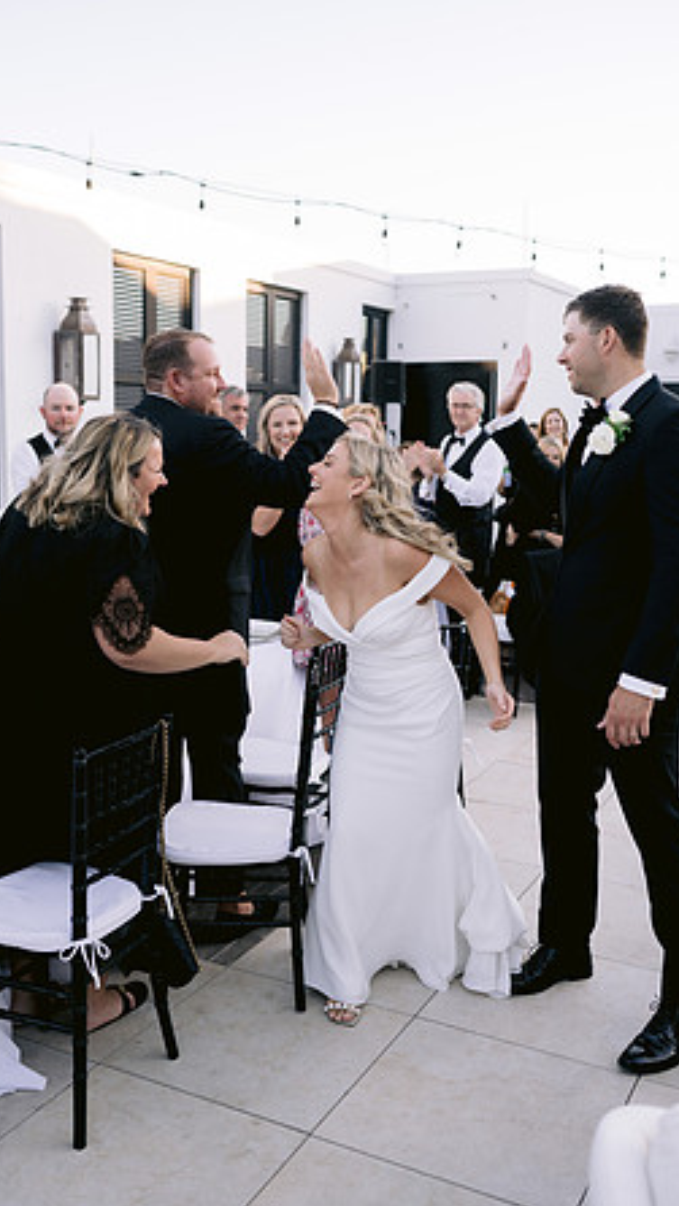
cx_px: 319
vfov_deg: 54.0
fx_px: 1184
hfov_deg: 32.0
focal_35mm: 37
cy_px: 606
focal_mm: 35
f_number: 2.8
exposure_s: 1/400
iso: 200
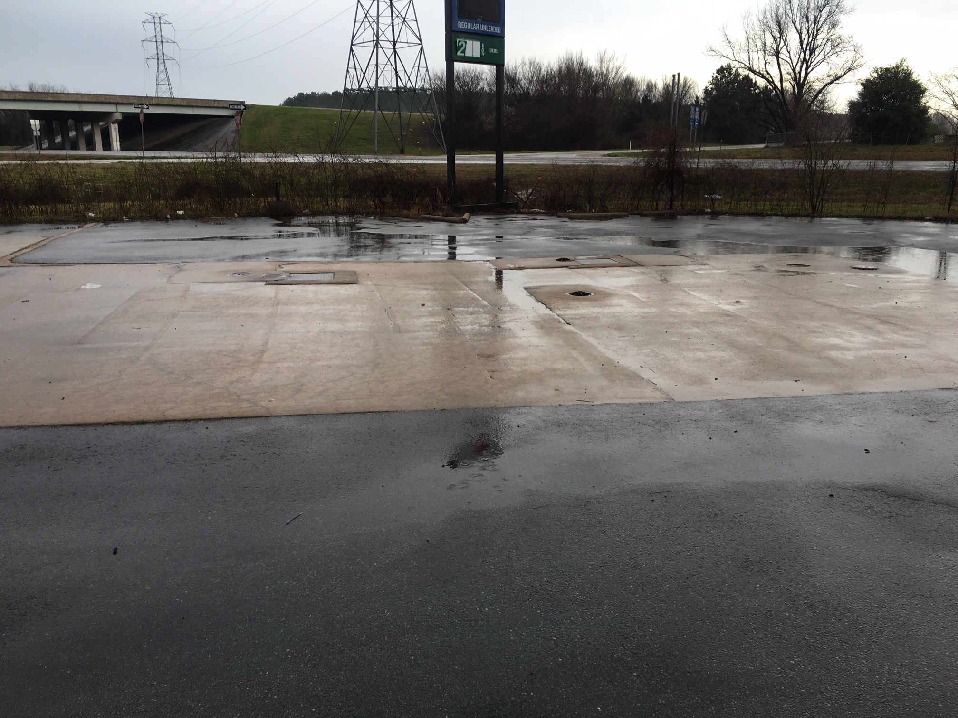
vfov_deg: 48.2
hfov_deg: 61.7
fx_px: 803
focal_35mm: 29
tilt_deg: -13.5
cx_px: 479
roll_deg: +0.5
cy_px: 359
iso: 25
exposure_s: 1/192
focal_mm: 4.15
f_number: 2.2
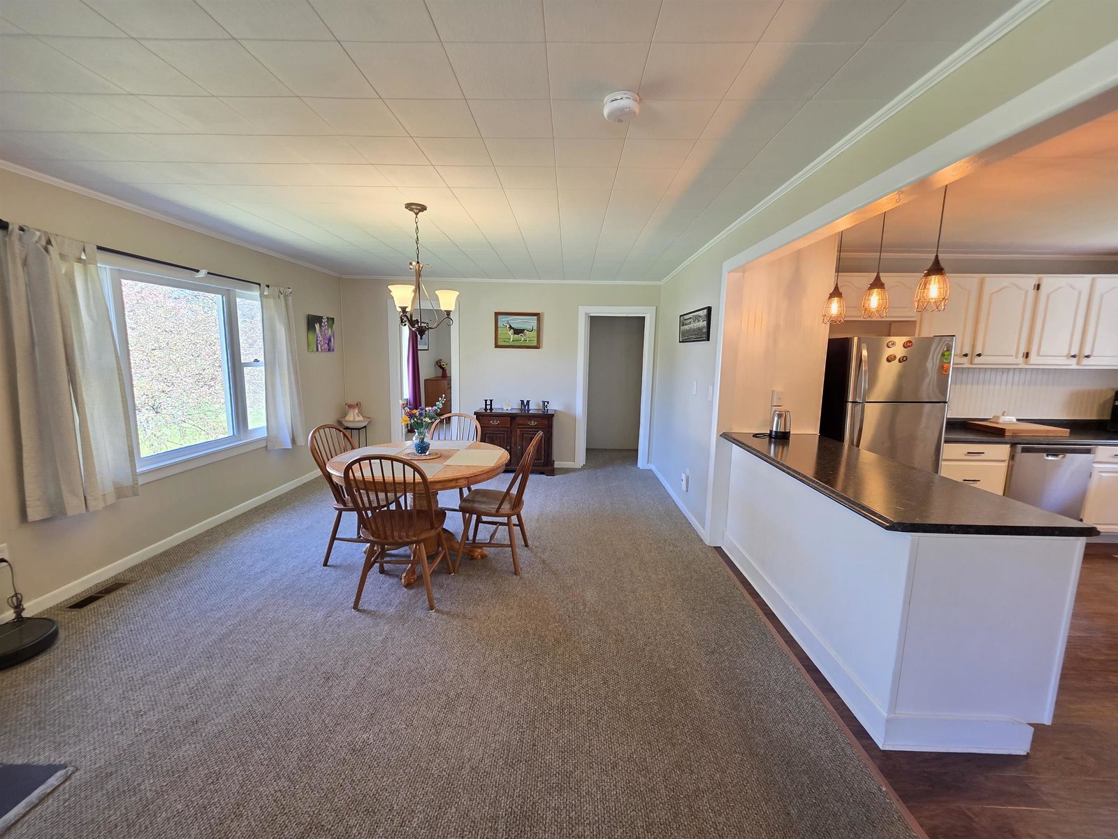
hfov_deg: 106.2
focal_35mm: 13
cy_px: 420
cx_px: 559
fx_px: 420
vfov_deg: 89.9
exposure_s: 1/60
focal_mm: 2.2
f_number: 1.9
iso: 200
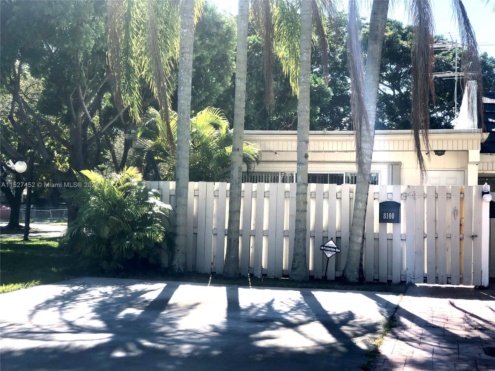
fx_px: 815
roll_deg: -1.8
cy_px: 186
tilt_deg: +2.5
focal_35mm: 57
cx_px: 248
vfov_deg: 25.7
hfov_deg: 33.8
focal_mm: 6.6
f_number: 2.8
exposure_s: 1/458
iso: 20
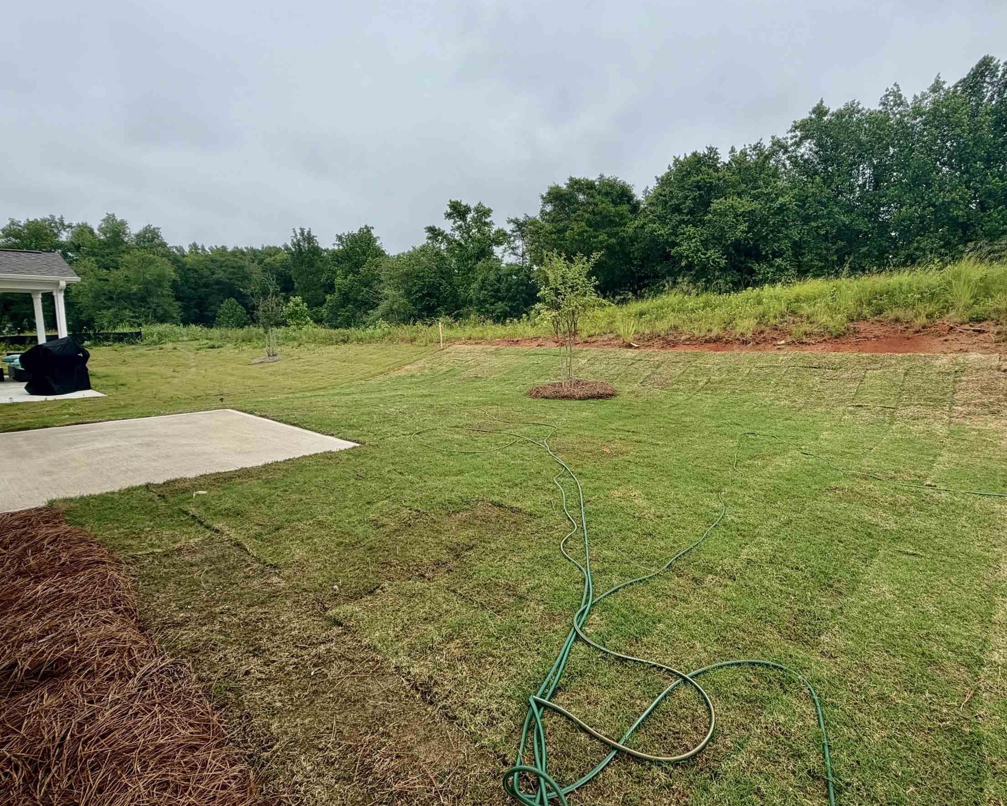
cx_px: 569
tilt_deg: -6.8
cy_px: 385
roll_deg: -0.2
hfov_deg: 82.9
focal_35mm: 19
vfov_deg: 70.8
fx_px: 566
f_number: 2.2
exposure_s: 1/644
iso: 40
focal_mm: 2.22
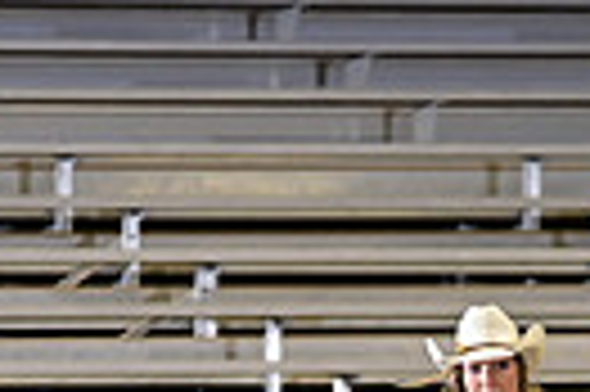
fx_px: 14502
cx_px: 374
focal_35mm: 886
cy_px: 741
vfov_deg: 1.5
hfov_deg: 2.3
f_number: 3.2
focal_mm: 200
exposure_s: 1/200
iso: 1250
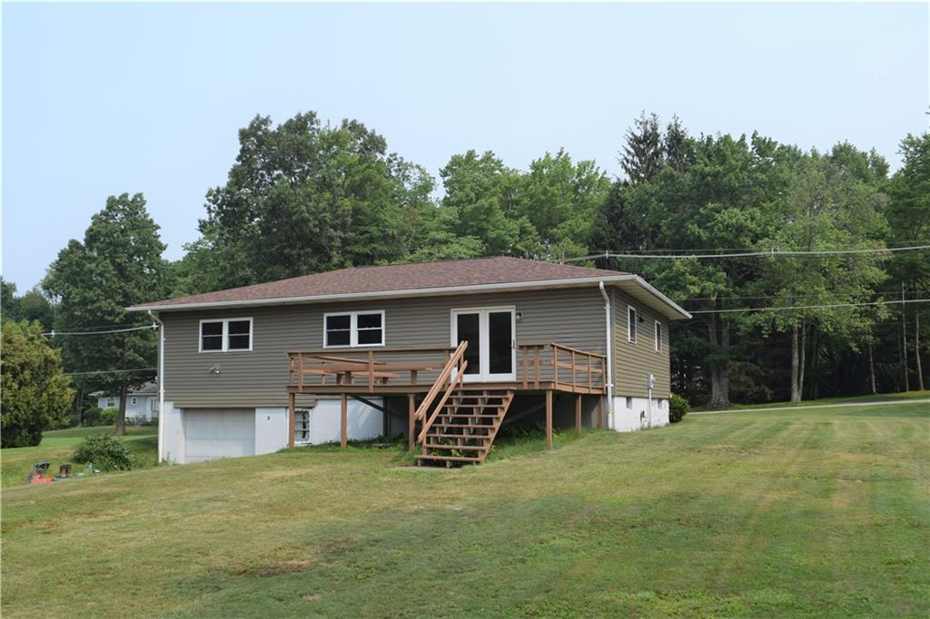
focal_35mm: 34
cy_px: 310
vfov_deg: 38.3
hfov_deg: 55.1
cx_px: 465
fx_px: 891
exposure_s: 1/320
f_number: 9
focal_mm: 23
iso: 200
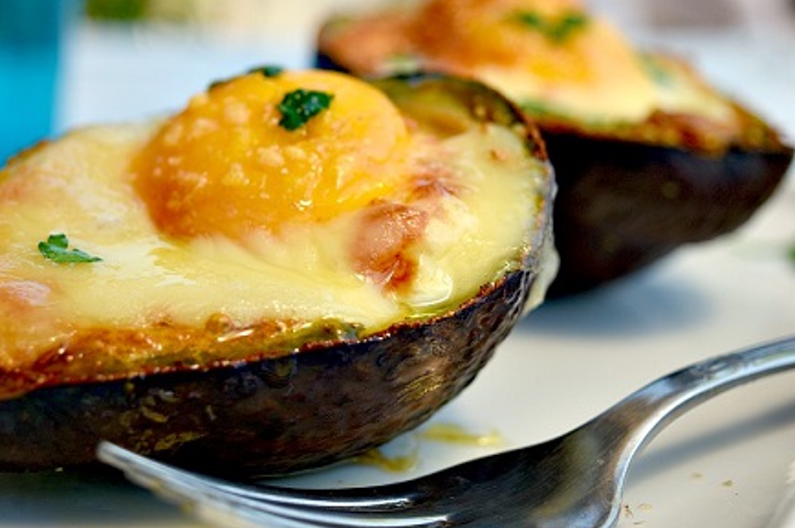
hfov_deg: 24.4
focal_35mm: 83
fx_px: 1830
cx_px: 249
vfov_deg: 16.4
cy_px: 184
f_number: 5
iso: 100
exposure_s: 1/500
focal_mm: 40
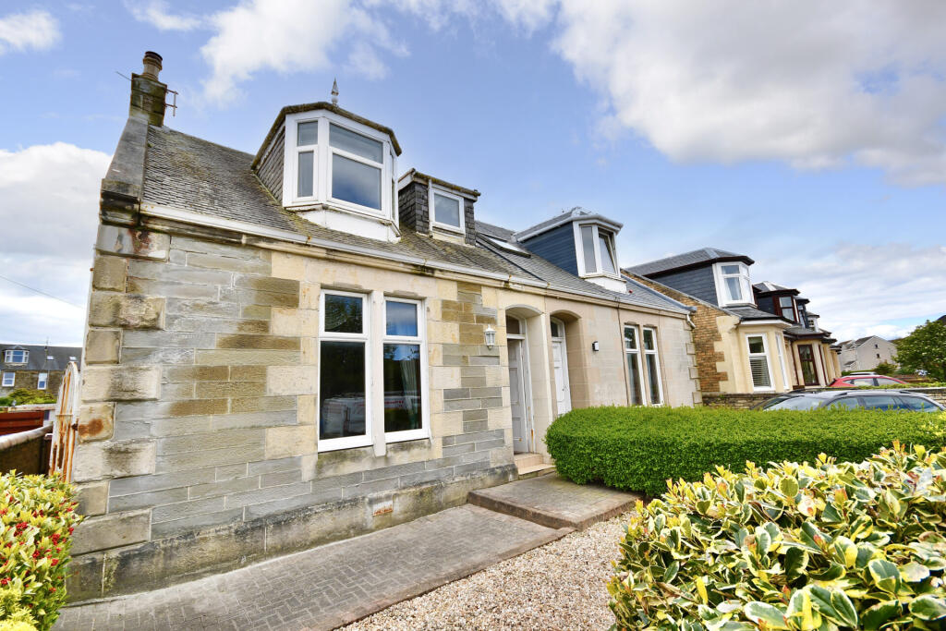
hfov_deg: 100.4
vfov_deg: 77.3
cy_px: 316
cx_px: 473
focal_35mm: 15
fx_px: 394
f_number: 6.3
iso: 100
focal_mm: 10
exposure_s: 1/160
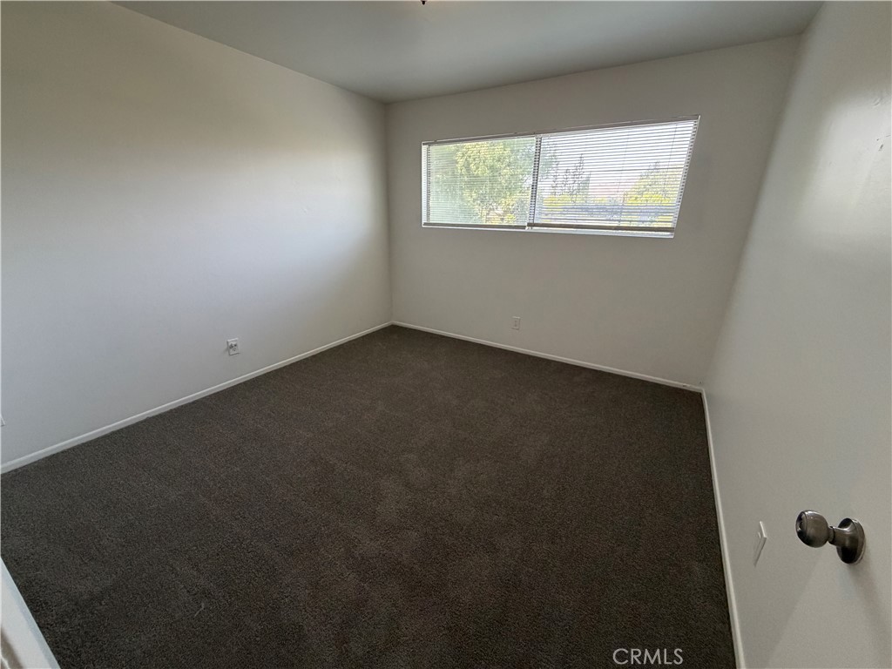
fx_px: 361
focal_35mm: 14
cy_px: 334
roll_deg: -0.8
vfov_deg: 85.7
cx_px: 446
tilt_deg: -19.8
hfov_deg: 102.1
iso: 250
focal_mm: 2.22
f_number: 2.2
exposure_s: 1/120
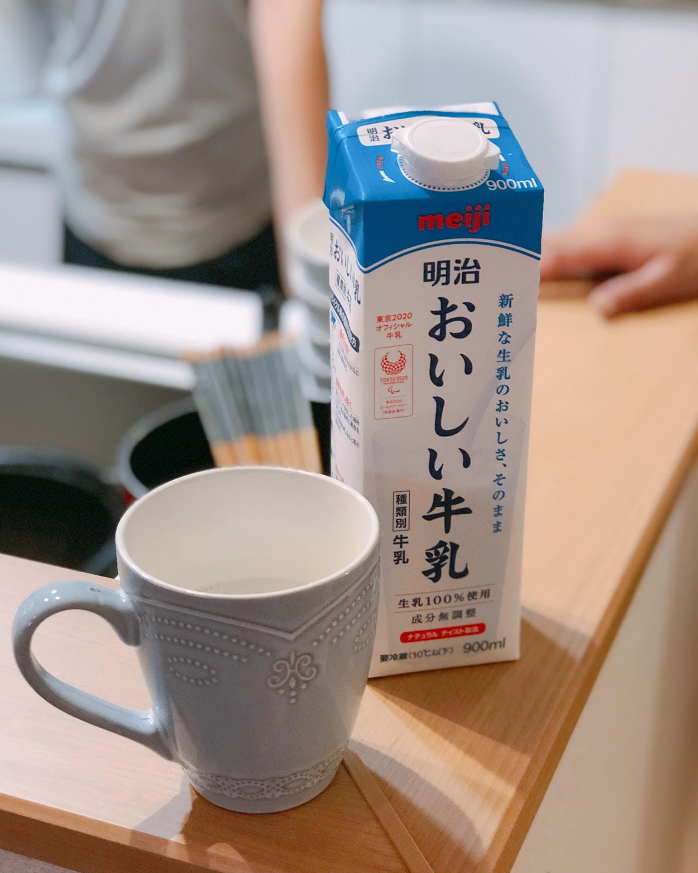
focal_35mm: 60
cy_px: 467
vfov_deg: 31.4
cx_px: 347
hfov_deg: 25.4
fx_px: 1550
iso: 320
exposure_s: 1/30
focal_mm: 6.6
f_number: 2.8
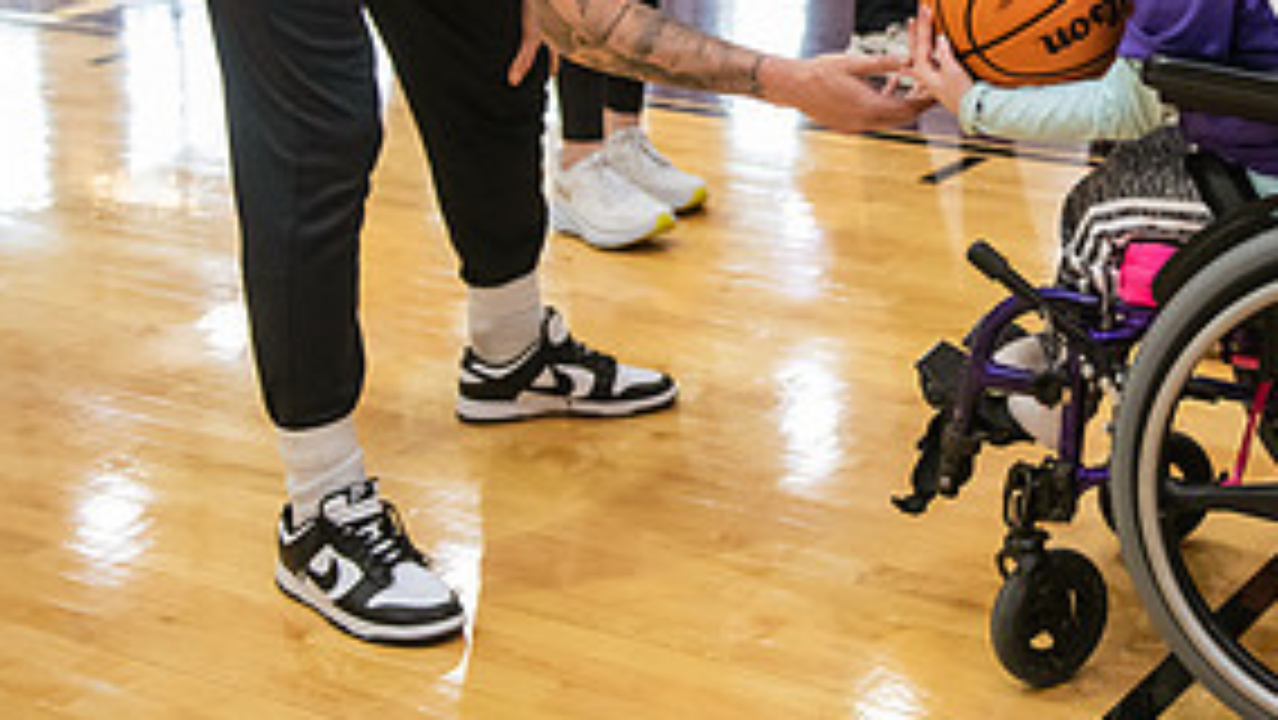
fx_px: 2543
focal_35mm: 75
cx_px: 1004
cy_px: -52
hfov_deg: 27.7
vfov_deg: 15.7
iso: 2500
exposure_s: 1/200
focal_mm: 35
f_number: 3.2
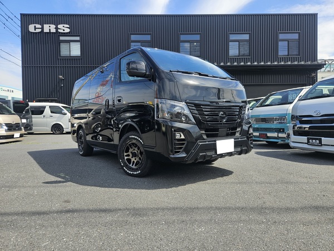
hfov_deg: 73.9
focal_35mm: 23
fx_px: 222
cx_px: 167
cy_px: 126
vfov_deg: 58.9
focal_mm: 5.4
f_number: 1.8
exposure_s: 1/1286
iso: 40
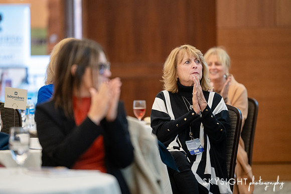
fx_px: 1703
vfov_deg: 6.5
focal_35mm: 211
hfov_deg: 9.8
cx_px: 146
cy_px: 97
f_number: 2.8
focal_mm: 200
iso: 3200
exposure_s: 1/320
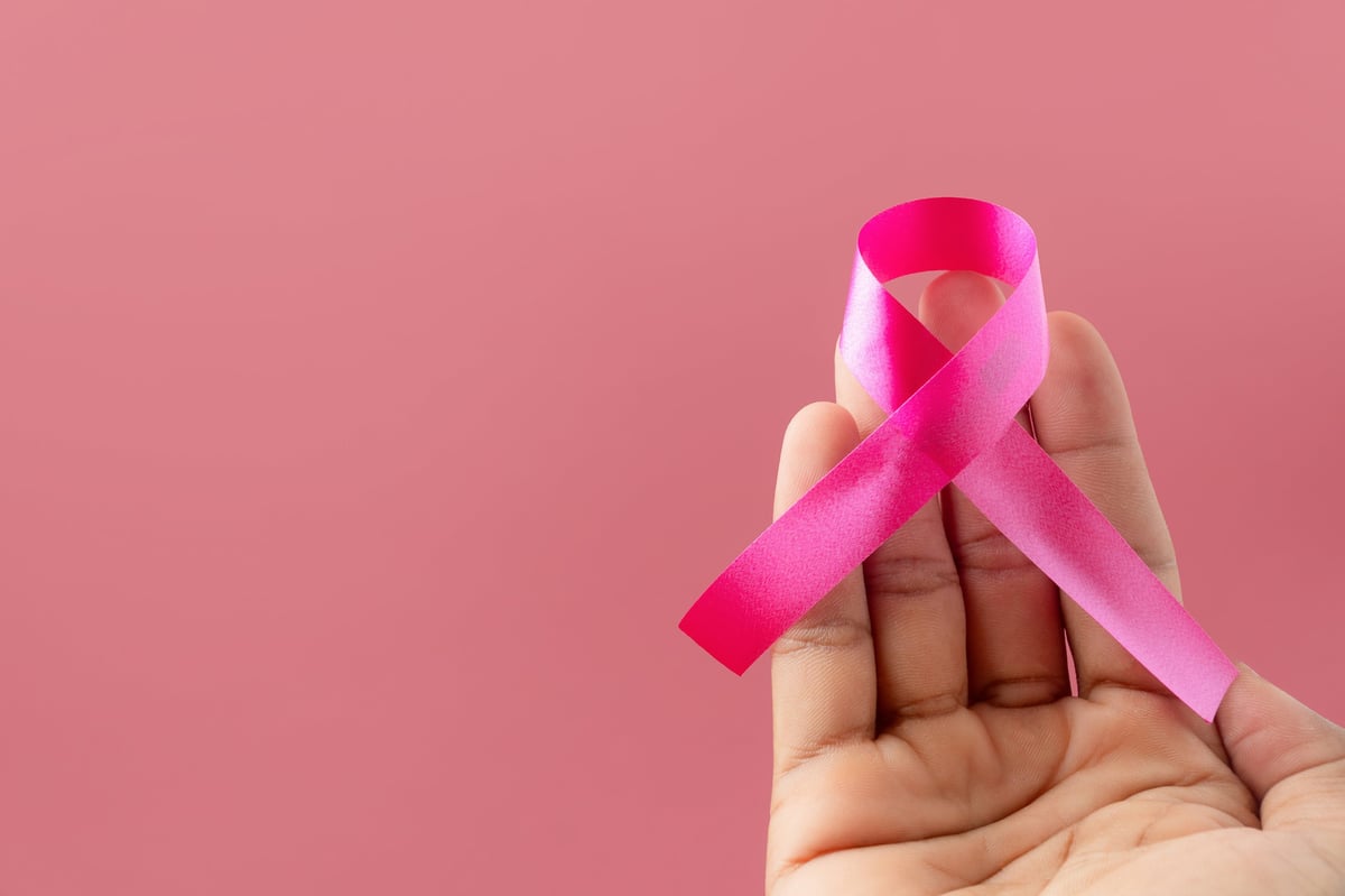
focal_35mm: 58
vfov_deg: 23.2
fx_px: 2185
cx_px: 672
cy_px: 448
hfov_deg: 34.2
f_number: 7.1
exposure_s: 1/5
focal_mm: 39
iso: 200
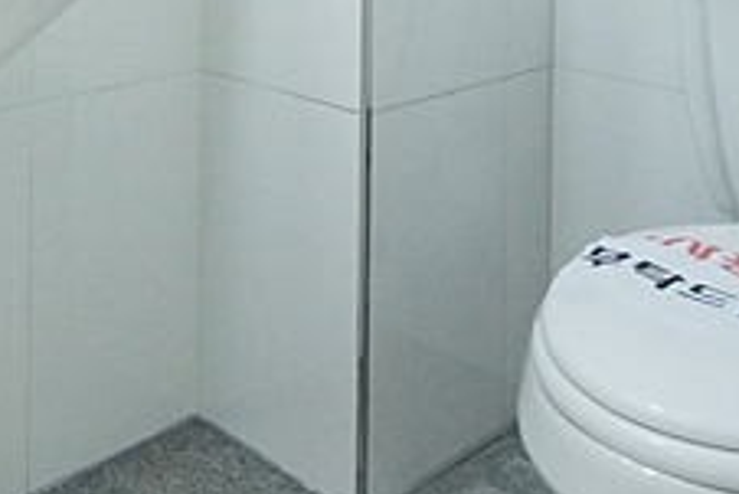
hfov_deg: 35.5
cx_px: 88
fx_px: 1089
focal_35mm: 53
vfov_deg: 21.6
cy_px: -239
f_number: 5.6
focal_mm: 10
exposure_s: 1/50
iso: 1600
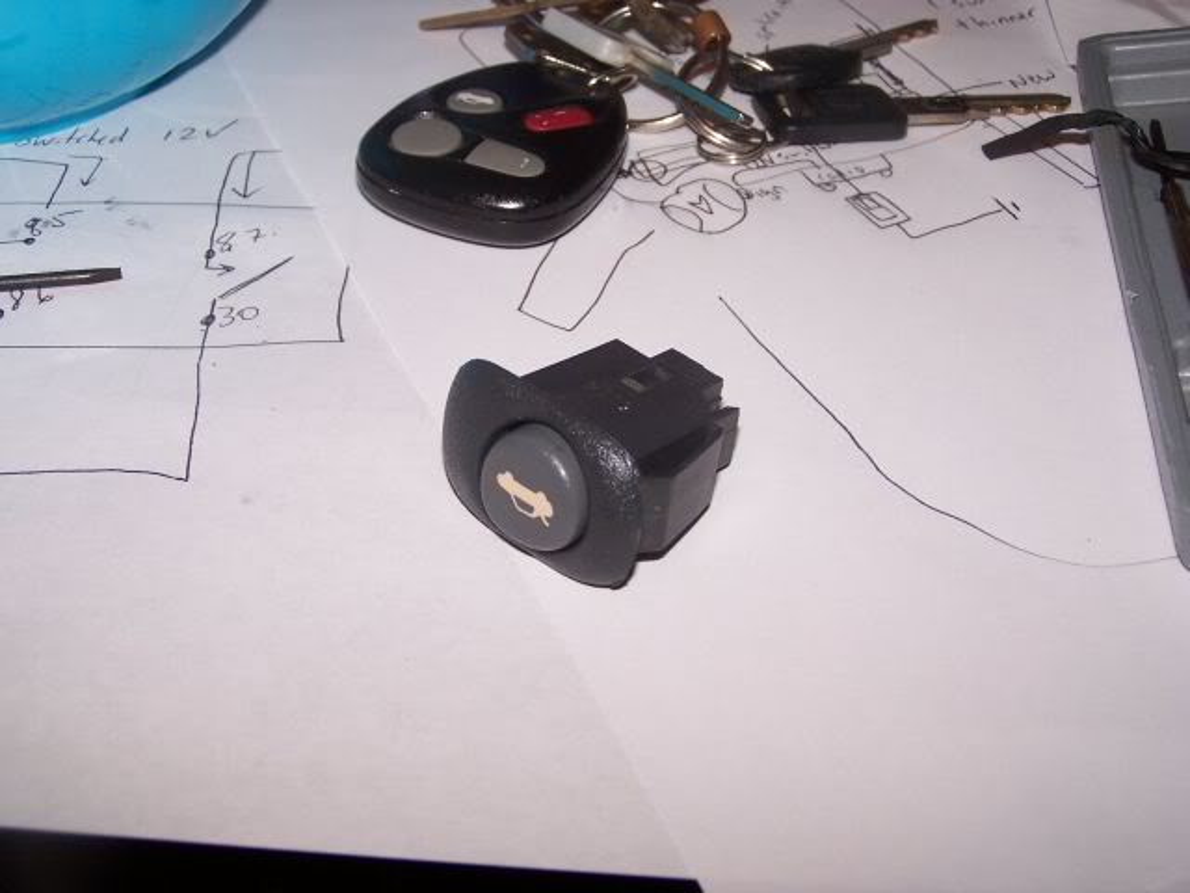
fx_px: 2028
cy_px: 446
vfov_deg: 24.8
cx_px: 595
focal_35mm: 59
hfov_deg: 32.7
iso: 80
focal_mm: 9.8
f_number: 3.1
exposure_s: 1/60
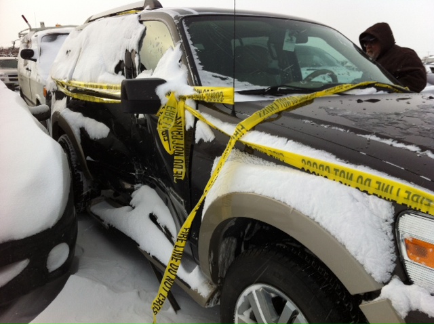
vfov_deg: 40.6
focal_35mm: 35
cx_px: 217
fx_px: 438
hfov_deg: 52.7
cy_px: 162
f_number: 2.8
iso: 80
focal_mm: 3.85
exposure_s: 1/794
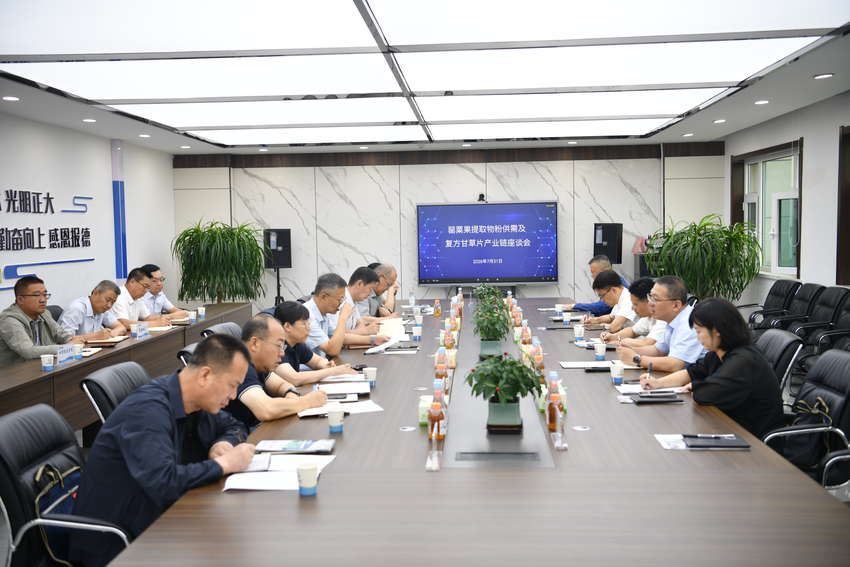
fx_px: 897
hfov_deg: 50.7
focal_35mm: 38
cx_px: 425
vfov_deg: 35.1
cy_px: 284
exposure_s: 1/50
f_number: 3.5
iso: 100
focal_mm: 38
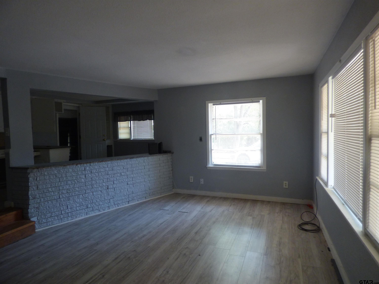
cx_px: 190
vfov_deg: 66.0
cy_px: 142
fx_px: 219
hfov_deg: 81.7
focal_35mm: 20
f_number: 2.8
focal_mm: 3.58
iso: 200
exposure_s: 1/60
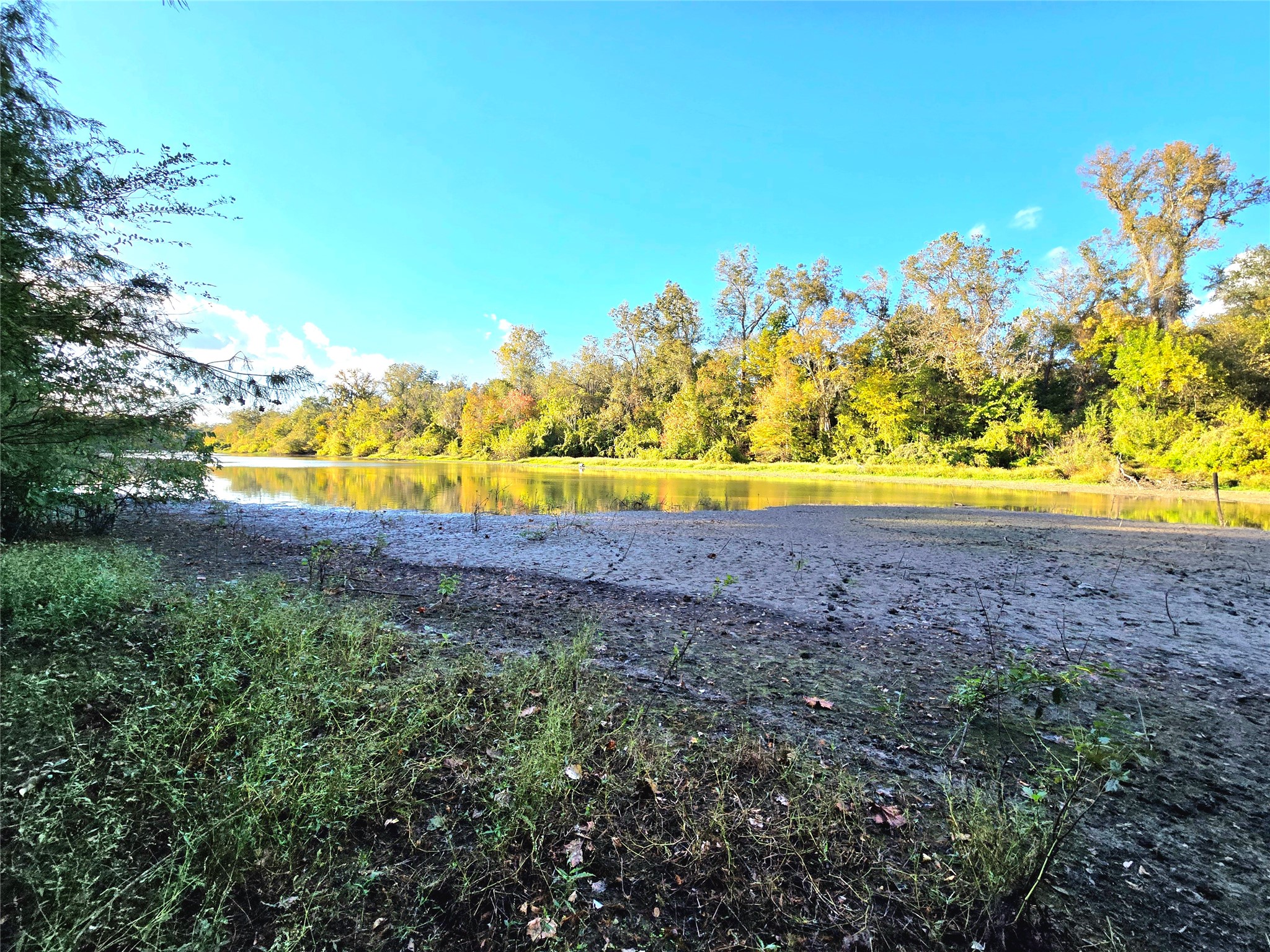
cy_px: 476
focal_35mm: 13
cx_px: 635
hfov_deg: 106.2
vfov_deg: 89.9
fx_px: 477
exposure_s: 1/833
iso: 50
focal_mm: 2.2
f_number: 2.2
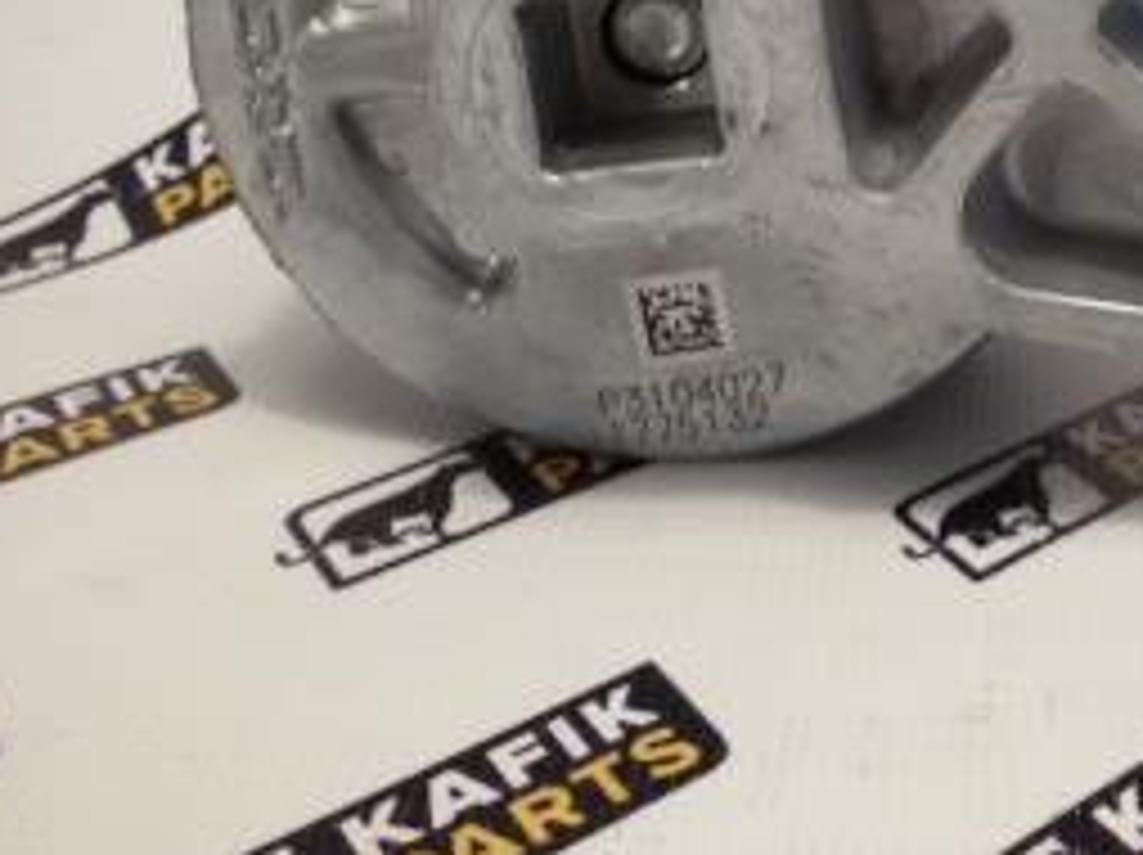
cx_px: 1161
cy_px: 7
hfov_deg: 27.6
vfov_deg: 21.5
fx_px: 2177
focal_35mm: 66
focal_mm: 2.93
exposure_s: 1/33
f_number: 2.4
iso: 50
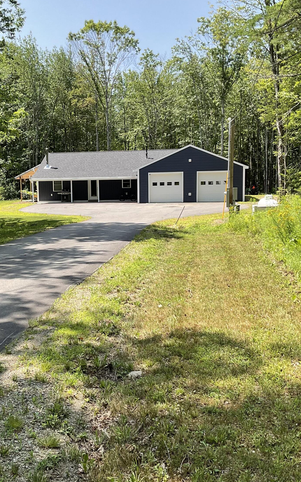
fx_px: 551
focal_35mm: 42
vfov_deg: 47.2
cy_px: 241
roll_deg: +0.6
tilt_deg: -7.0
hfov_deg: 30.2
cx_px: 93
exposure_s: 1/700
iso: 16
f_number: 1.8
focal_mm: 3
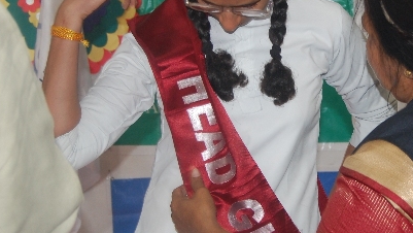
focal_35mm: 103
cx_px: 320
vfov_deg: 11.8
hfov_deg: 20.5
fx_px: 1128
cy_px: 95
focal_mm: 35
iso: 400
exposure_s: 1/60
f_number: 4.8
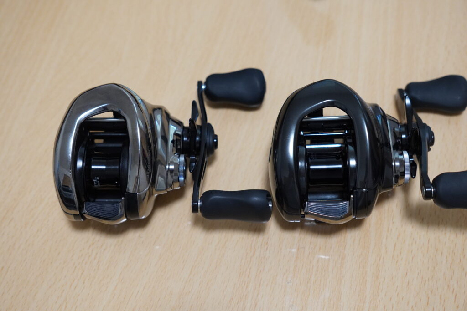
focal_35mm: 50
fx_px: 642
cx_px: 234
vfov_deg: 27.3
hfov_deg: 40.0
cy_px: 156
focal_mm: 33
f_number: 3.5
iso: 1600
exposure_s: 1/160
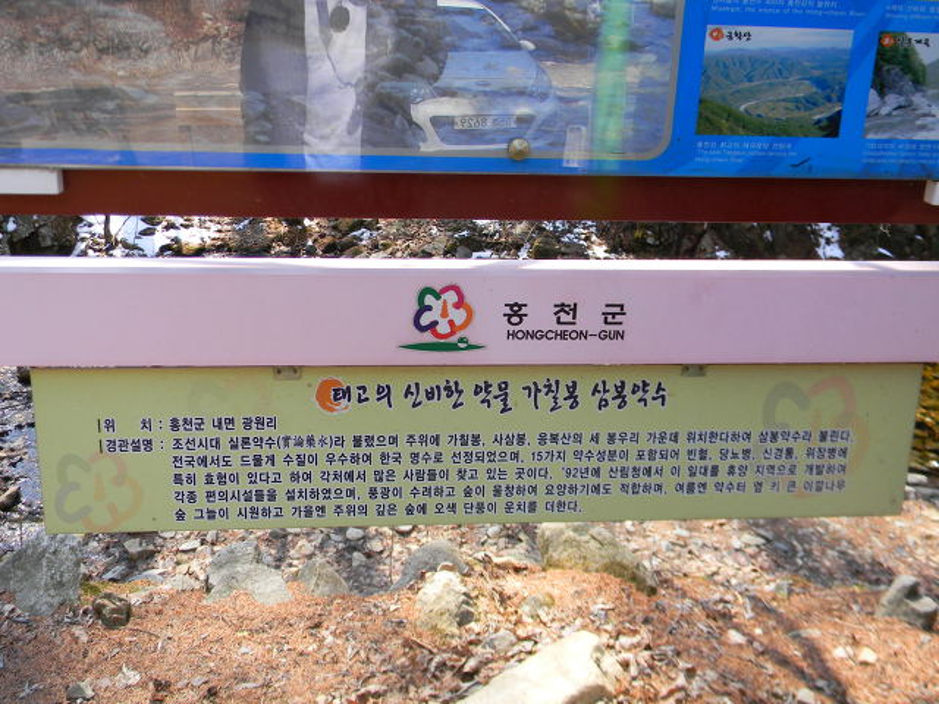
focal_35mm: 36
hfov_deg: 51.4
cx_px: 470
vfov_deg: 39.7
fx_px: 977
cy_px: 352
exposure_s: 1/154
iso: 80
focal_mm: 6.4
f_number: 3.7
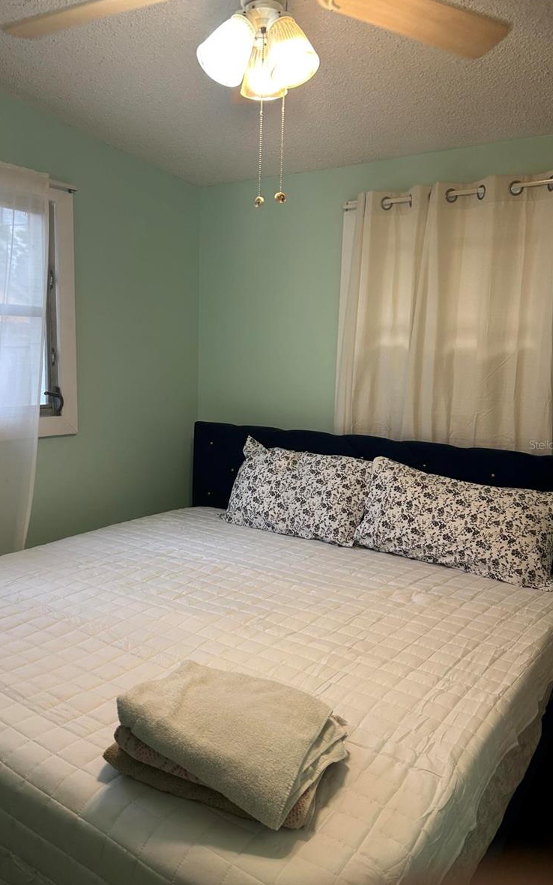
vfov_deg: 66.5
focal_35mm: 28
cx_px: 245
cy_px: 444
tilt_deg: -7.2
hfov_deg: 44.5
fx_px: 675
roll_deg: -2.2
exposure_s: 1/120
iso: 80
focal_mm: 5.7
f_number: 1.5
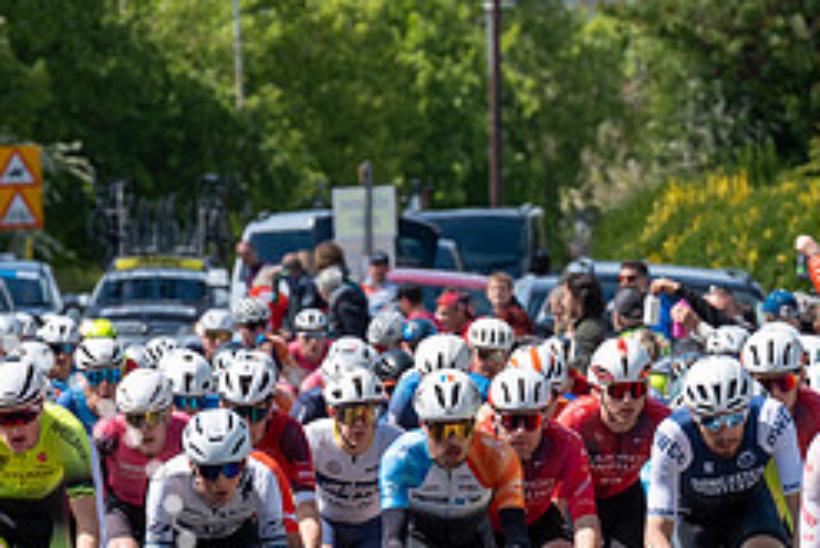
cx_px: 334
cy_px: 602
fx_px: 12216
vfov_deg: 2.6
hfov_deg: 3.8
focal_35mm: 536
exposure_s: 1/1000
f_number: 5.6
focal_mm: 176
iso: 250
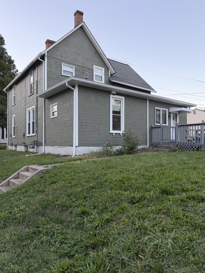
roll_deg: +0.4
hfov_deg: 54.9
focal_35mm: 25
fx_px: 197
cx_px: 105
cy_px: 137
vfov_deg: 69.4
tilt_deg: +0.4
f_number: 1.78
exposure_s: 1/169
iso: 125
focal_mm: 6.76
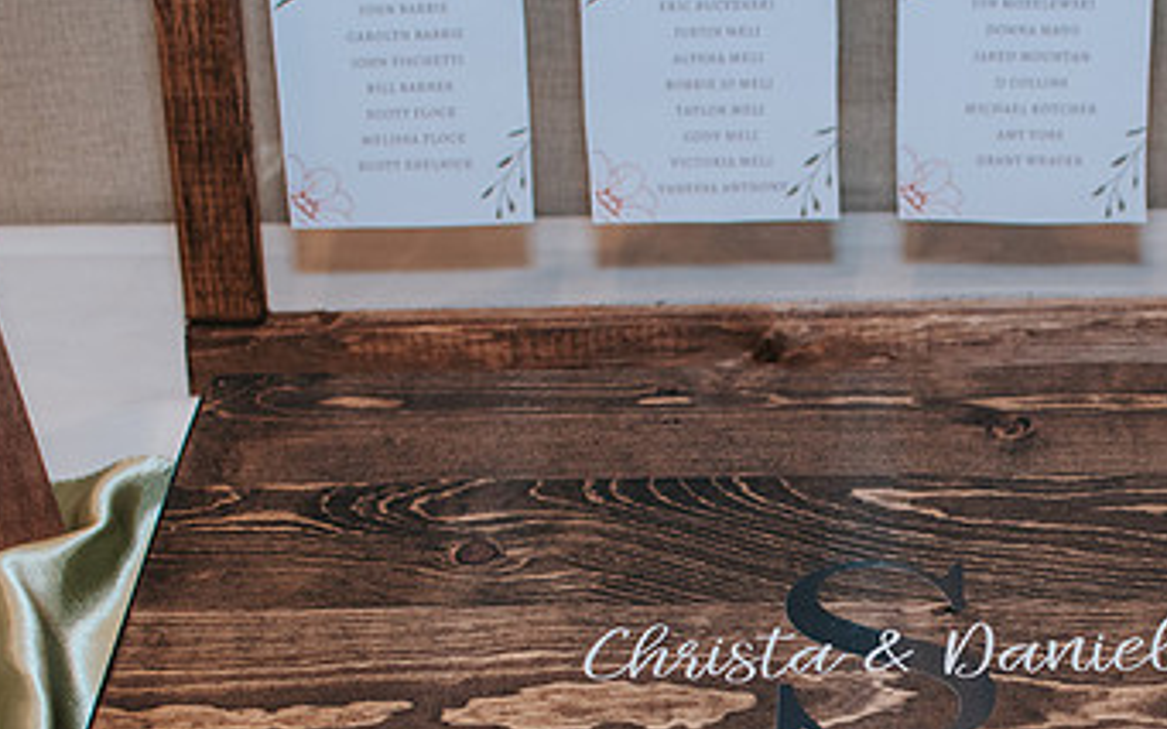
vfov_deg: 14.2
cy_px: 625
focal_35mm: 91
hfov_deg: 22.6
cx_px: 886
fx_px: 2894
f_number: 3.2
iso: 800
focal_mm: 35
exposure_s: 1/200
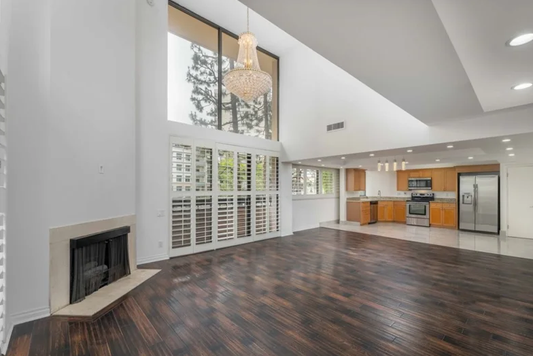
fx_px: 222
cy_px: 185
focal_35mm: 15
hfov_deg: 100.3
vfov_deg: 77.3
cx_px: 282
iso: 320
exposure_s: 1/160
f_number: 9
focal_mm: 14
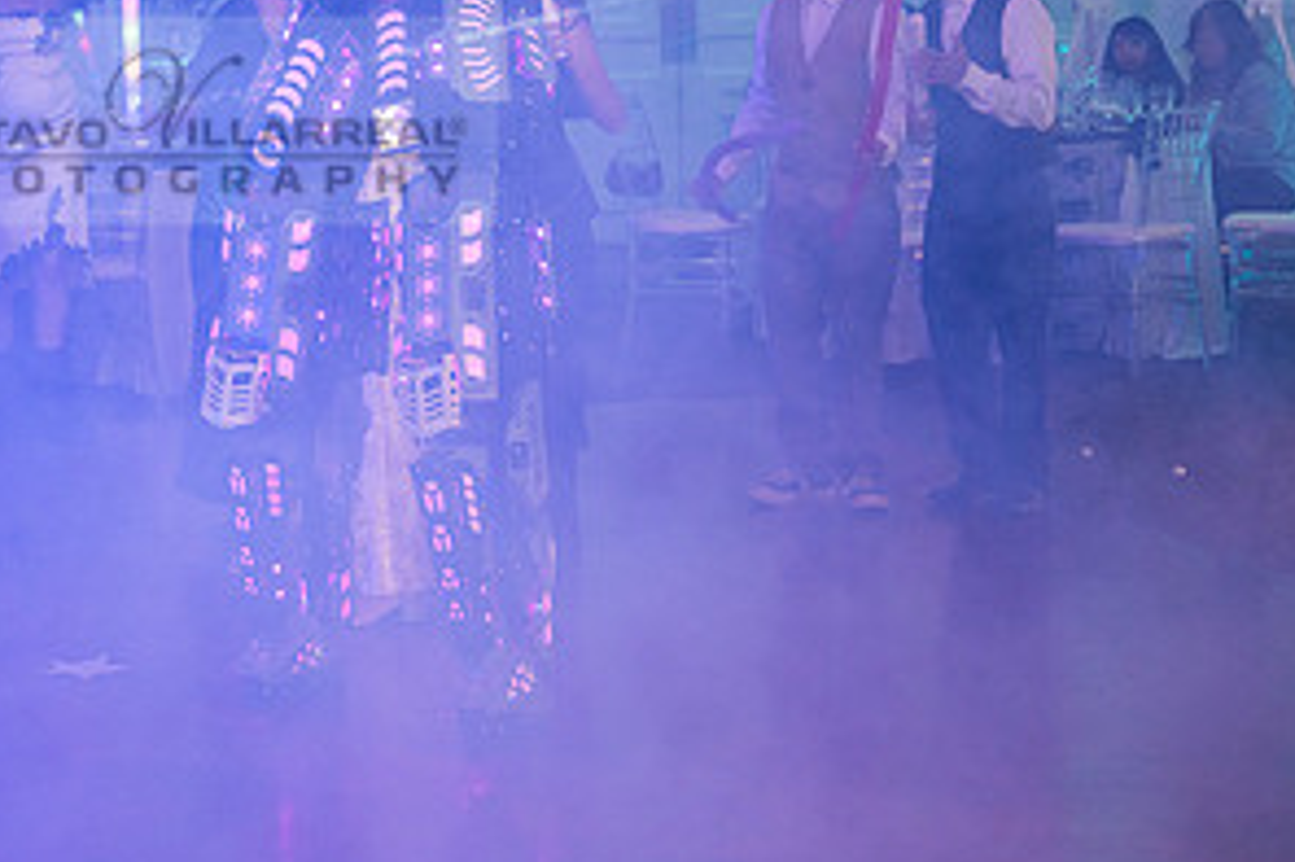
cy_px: 120
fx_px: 3739
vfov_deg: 13.1
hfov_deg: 19.3
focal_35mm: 104
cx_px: 127
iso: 1250
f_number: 2.8
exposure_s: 1/200
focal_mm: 53
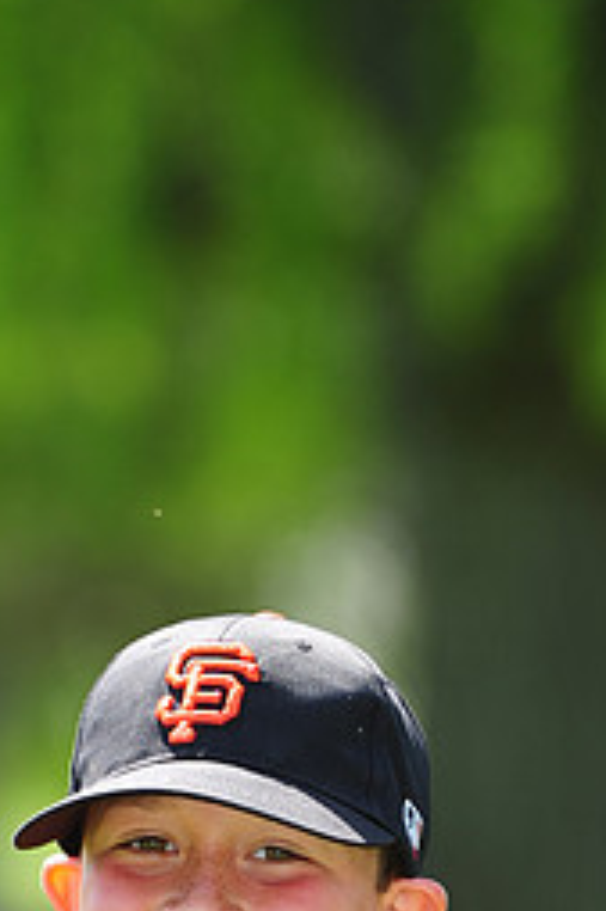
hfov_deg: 3.0
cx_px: 169
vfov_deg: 4.5
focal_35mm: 456
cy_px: 986
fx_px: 11529
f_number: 4.5
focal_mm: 200
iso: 200
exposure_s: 1/400
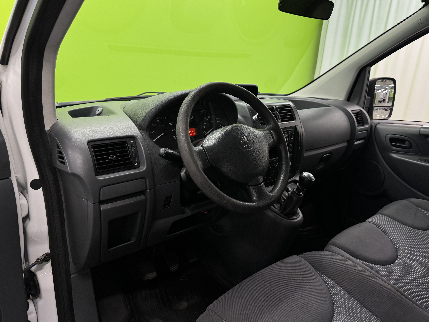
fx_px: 310
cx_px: 216
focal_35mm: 25
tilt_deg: -18.1
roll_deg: -3.7
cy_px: 158
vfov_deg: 54.9
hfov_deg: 69.4
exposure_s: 1/100
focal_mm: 6.76
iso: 200
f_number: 1.78
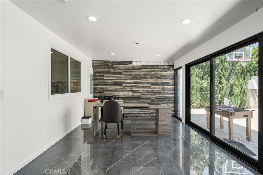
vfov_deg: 70.4
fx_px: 124
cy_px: 88
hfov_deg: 93.3
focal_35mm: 17
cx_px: 132
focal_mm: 17
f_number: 5.6
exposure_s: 1/20
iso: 640
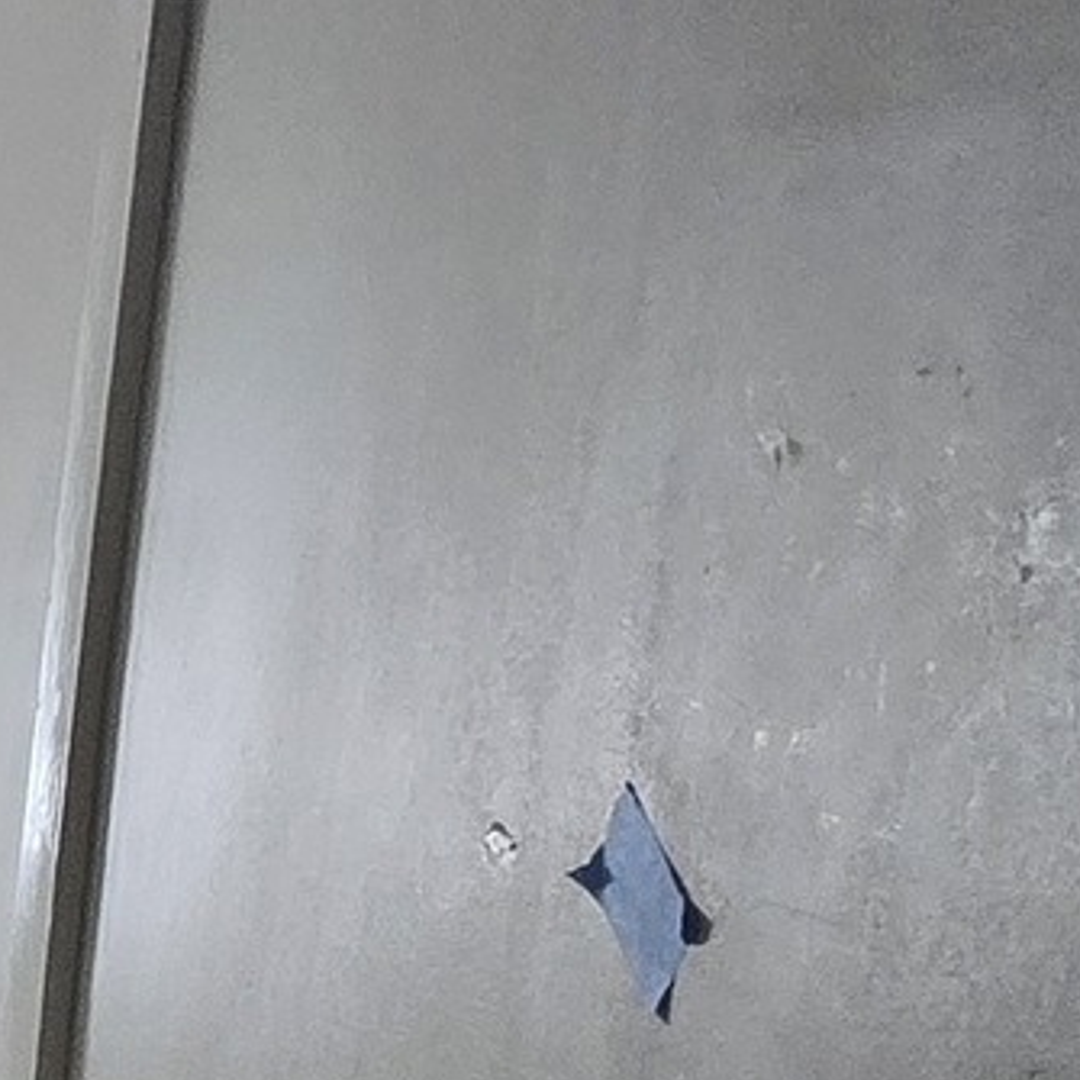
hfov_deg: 15.2
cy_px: 970
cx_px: -1360
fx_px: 2789
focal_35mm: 79
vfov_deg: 21.4
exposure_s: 1/60
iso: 250
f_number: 2.2
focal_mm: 1.7
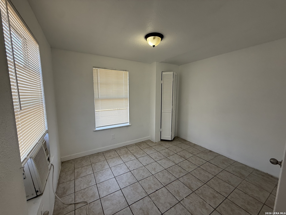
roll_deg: -1.2
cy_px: 108
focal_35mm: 14
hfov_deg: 102.1
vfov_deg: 85.7
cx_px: 143
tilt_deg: -6.8
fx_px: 116
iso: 125
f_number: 2.2
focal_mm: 2.22
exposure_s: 1/120
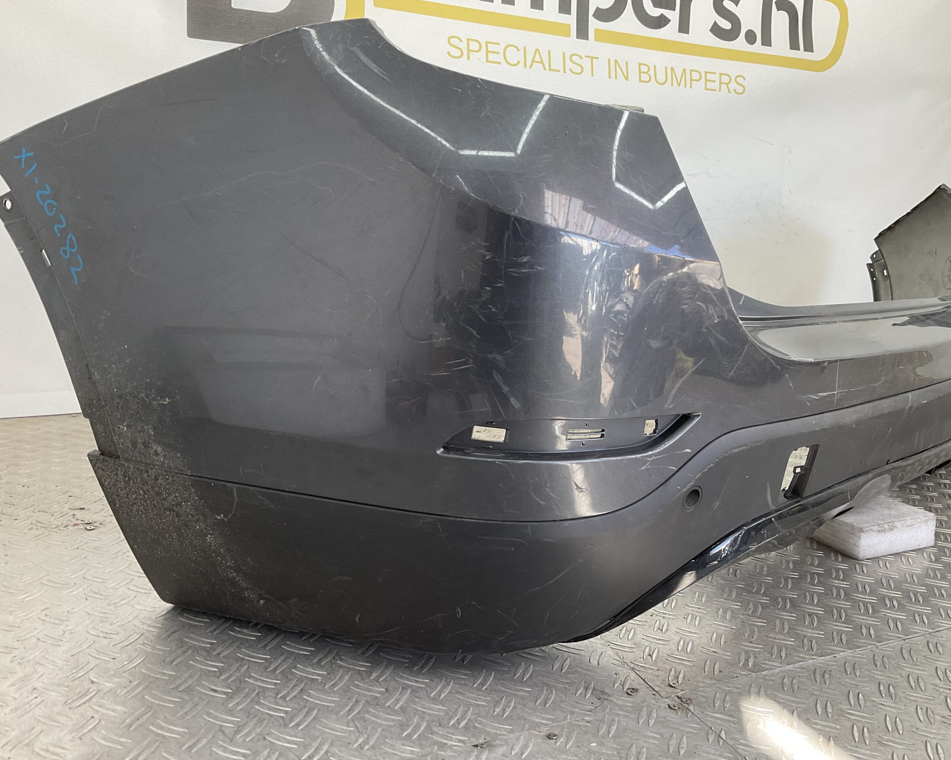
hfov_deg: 57.1
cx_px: 510
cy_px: 378
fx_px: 872
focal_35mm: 31
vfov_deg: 47.1
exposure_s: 1/120
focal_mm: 3
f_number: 1.8
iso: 32
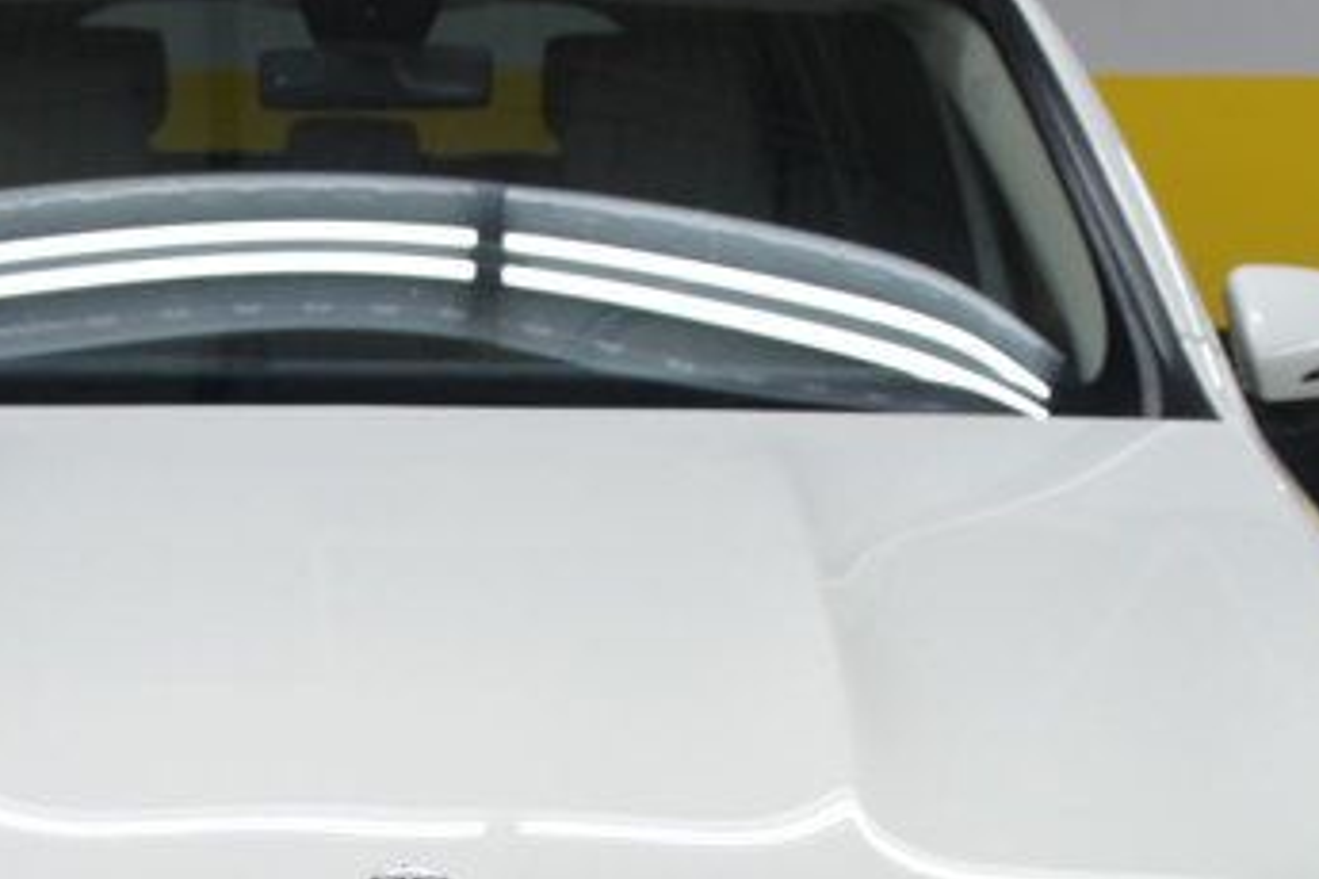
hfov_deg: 20.7
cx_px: 386
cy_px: 1024
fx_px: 3590
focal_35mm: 98
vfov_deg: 13.6
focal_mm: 22
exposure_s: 1/40
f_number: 4
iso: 200
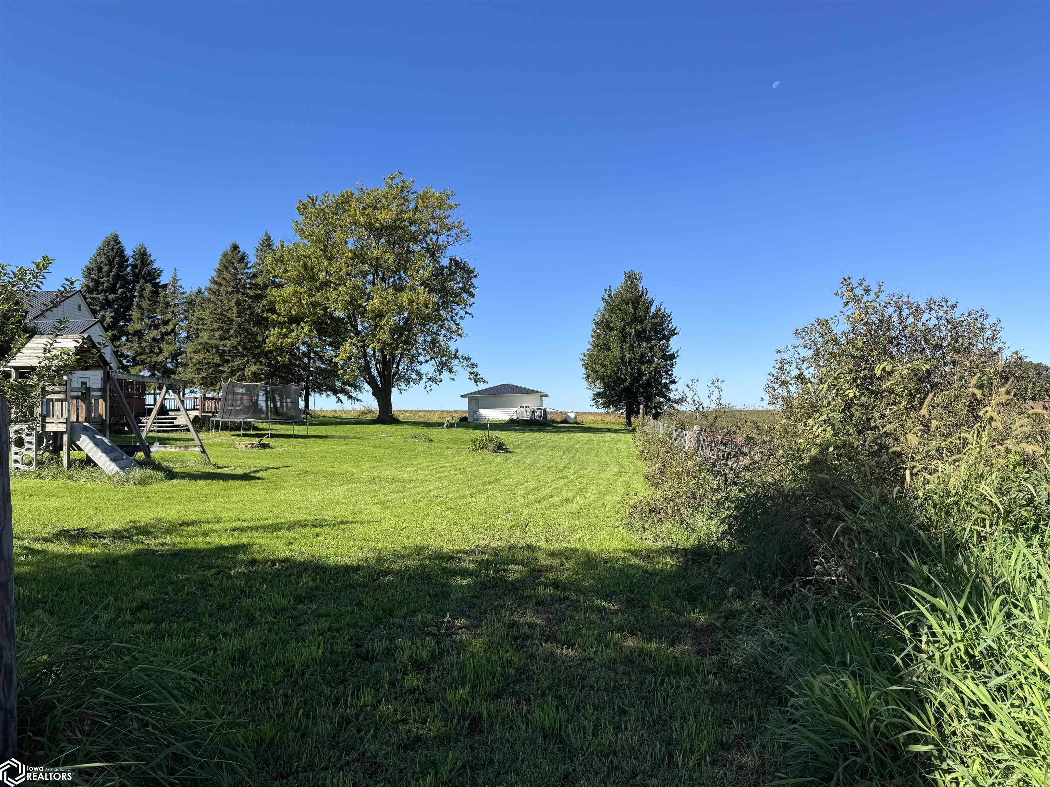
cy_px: 394
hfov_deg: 71.6
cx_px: 525
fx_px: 728
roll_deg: +1.2
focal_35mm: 24
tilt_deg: +1.8
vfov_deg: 56.8
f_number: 1.78
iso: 80
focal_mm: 6.76
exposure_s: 1/3597
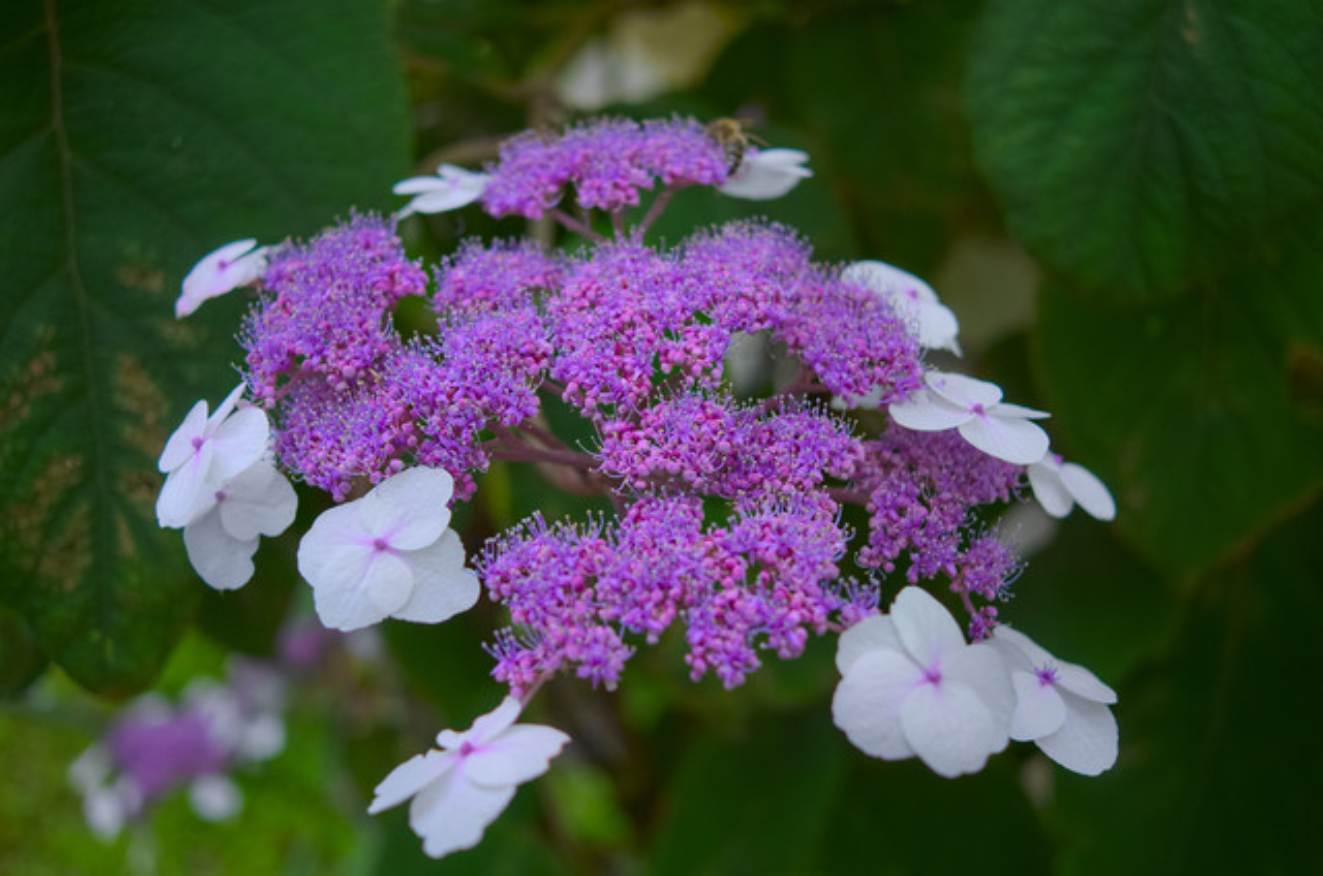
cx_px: 662
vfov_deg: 32.5
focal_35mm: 41
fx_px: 1504
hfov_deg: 47.5
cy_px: 438
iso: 200
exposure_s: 1/250
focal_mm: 27
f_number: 2.8
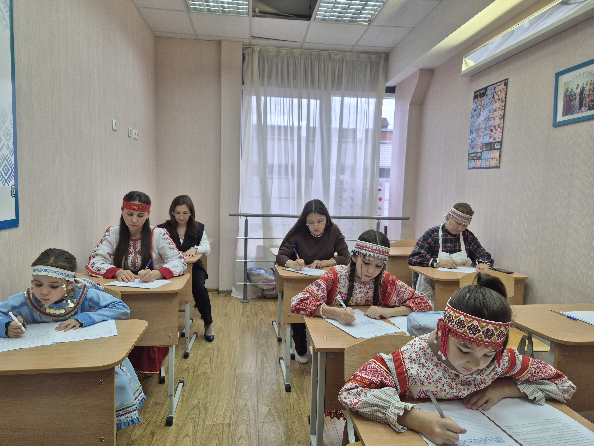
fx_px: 395
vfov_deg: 58.9
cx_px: 297
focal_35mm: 23
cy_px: 223
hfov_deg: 73.9
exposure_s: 1/100
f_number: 1.8
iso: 40
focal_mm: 5.4
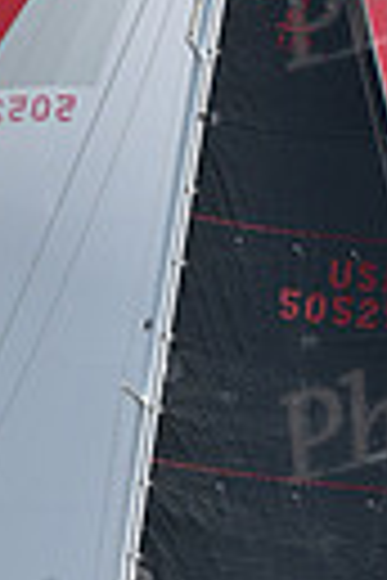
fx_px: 5095
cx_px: 47
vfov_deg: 6.5
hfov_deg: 4.3
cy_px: 665
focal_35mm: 316
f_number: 3.5
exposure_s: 1/8000
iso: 320
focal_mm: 70
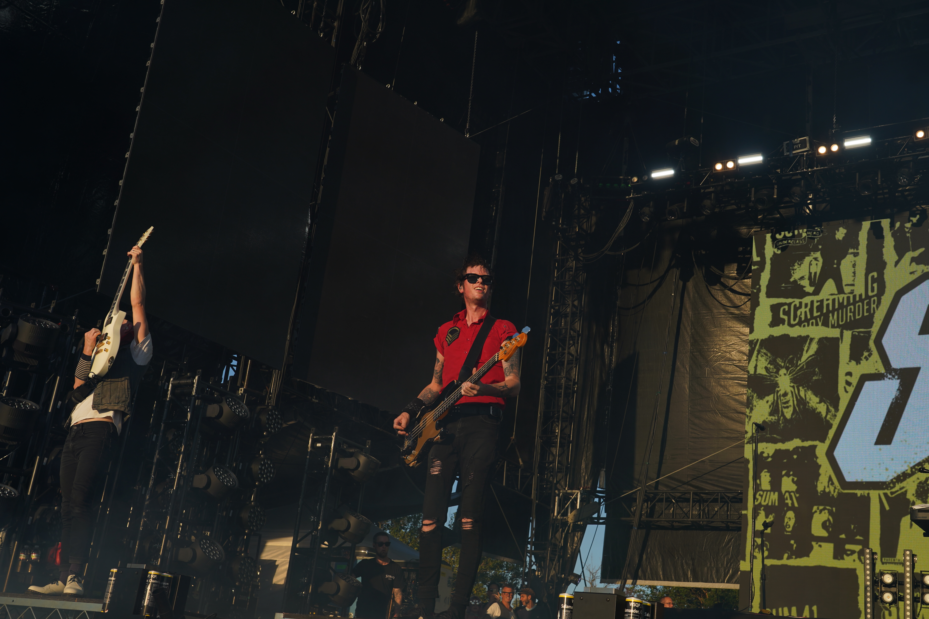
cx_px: 464
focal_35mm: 42
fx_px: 1084
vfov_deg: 31.9
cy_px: 310
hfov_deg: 46.4
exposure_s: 1/200
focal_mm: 42
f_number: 8
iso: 100
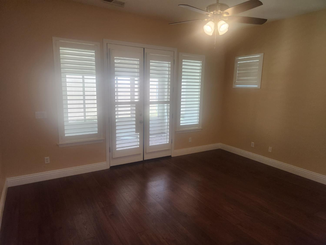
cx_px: 163
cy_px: 122
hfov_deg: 73.9
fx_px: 217
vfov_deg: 58.9
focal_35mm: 23
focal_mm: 5.4
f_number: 1.8
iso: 500
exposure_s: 1/120
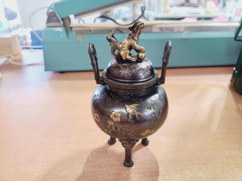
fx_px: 182
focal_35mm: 26
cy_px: 90
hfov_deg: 67.3
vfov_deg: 53.1
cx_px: 121
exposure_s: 1/50
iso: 200
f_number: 1.8
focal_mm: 5.4
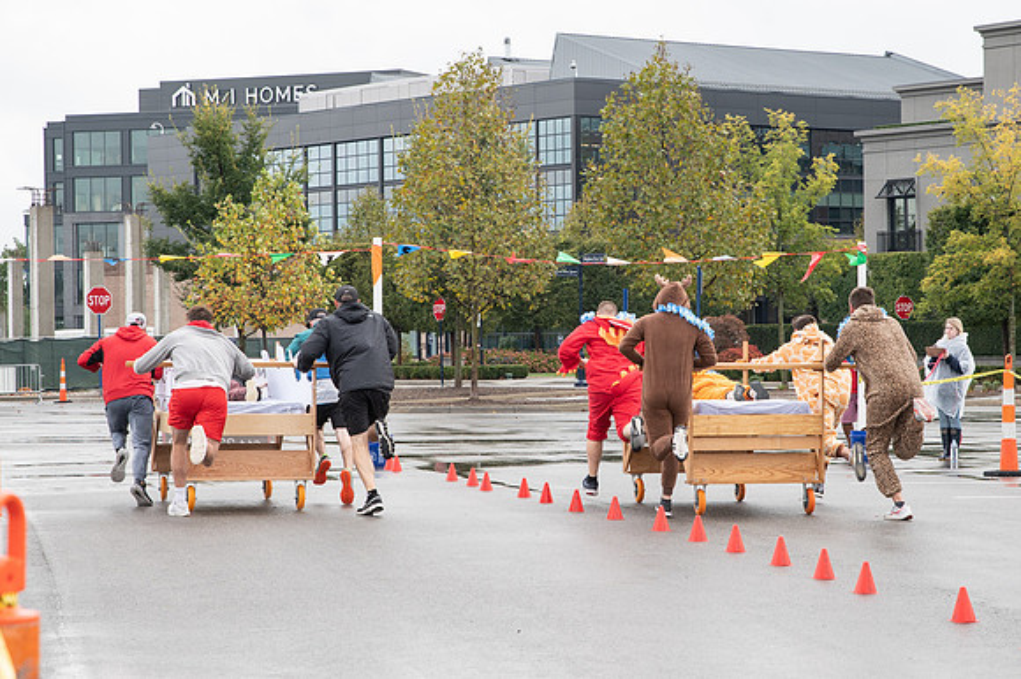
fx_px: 2893
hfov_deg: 20.0
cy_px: 327
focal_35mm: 102
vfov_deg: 13.4
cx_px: 594
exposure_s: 1/400
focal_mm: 70
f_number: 6.3
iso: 400
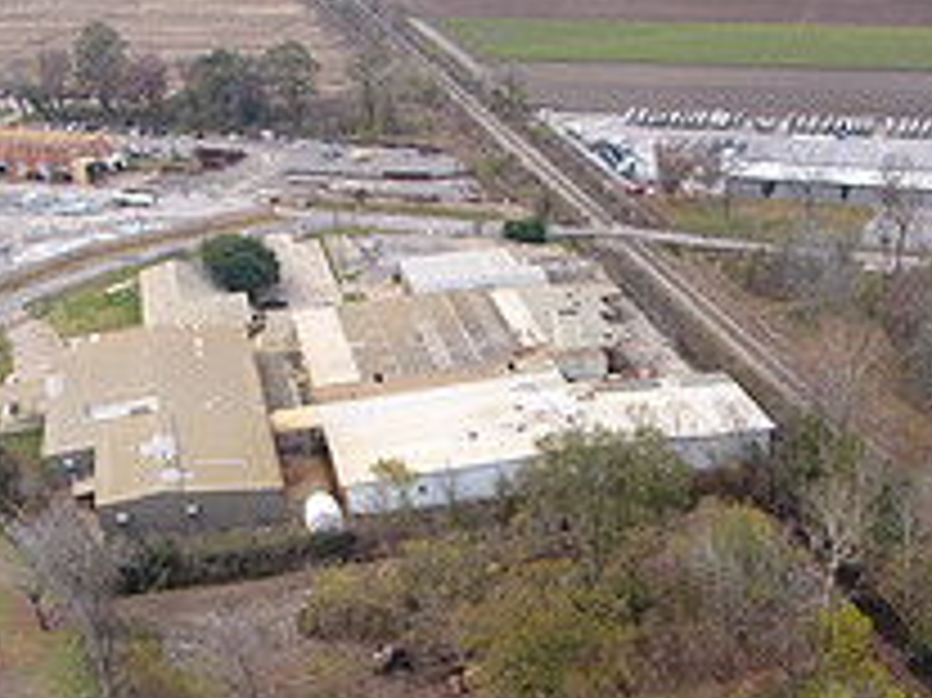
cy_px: 925
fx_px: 1507
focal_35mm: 56
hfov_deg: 33.8
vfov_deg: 23.0
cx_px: 684
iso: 100
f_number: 2.8
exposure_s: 1/284
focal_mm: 3.61
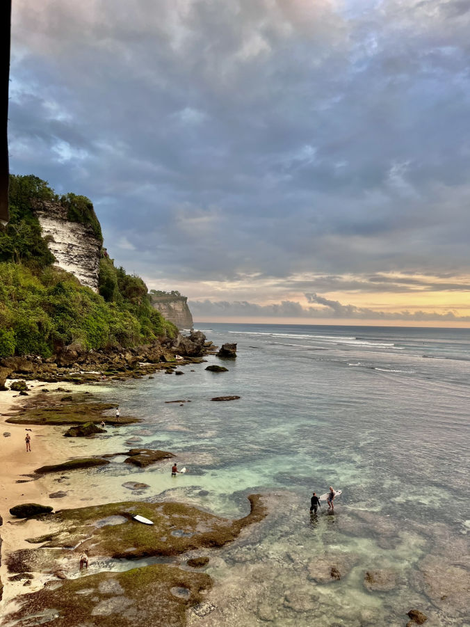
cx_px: 235
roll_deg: -0.5
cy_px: 314
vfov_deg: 67.3
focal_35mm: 26
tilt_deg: +1.0
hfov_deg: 53.1
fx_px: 471
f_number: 1.6
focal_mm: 5.1
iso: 40
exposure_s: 1/211
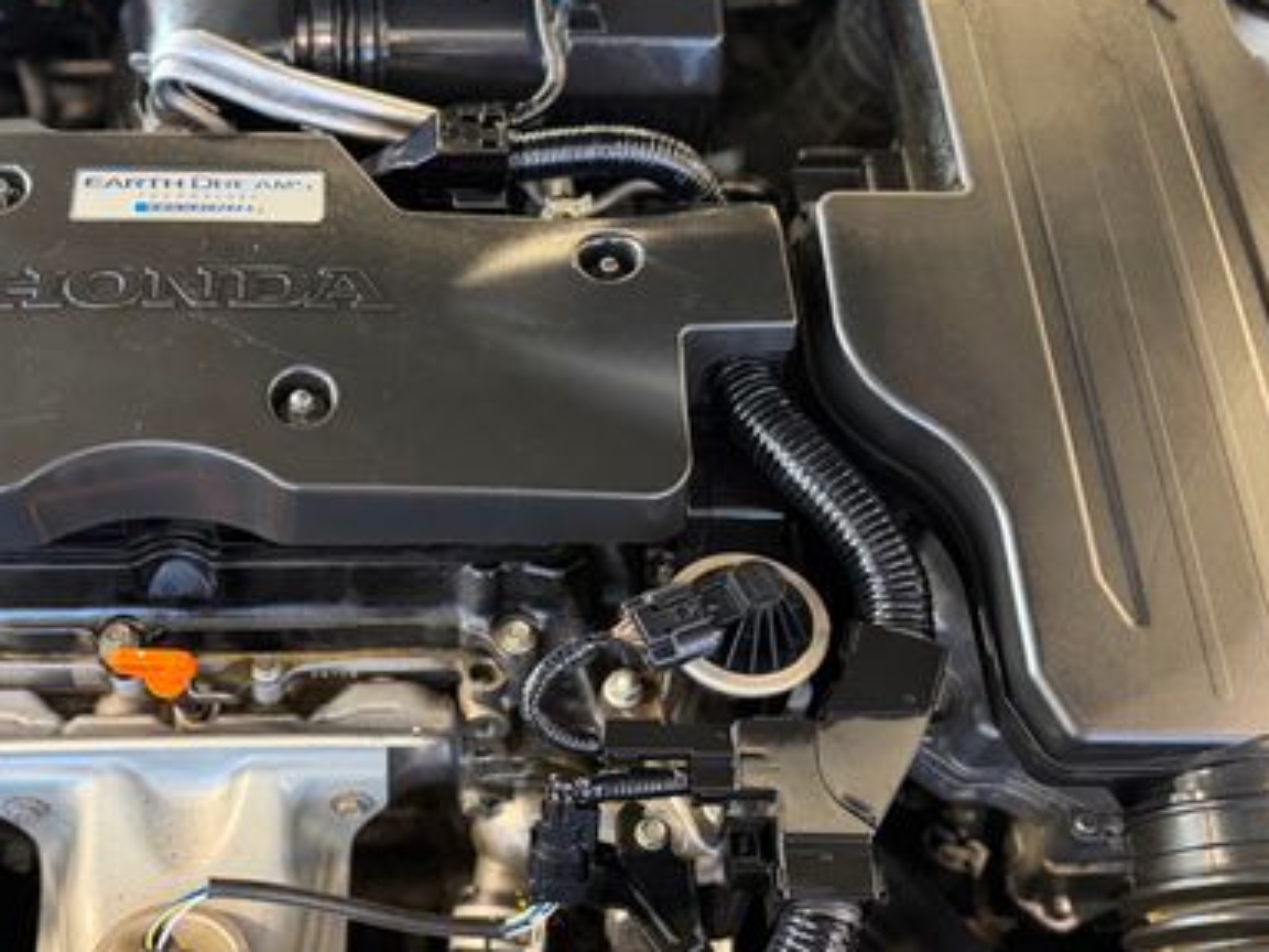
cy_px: 588
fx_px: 1466
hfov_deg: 46.3
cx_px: 463
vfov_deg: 35.8
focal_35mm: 40
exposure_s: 1/40
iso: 800
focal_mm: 6.76
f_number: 1.78
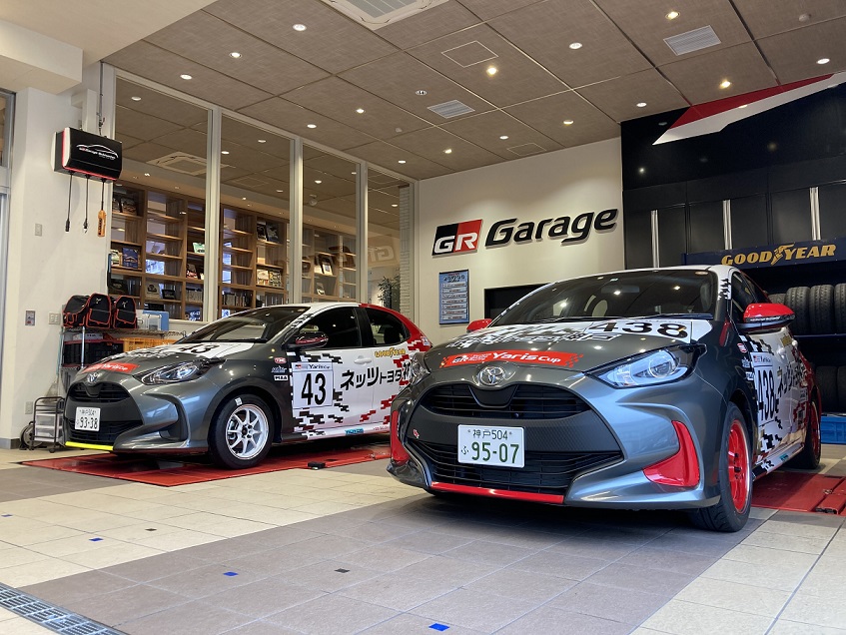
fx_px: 685
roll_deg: -0.4
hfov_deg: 63.4
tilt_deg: +6.2
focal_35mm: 28
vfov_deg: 49.8
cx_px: 423
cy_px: 318
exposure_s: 1/60
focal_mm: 3.99
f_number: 1.8
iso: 40
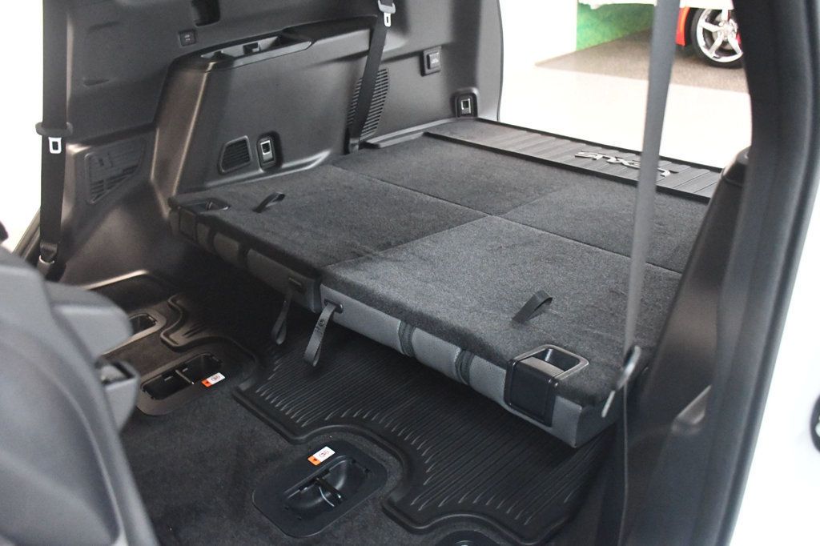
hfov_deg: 55.8
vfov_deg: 38.9
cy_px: 273
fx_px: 774
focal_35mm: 34
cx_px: 410
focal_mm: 23
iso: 9000
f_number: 3.8
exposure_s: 1/60
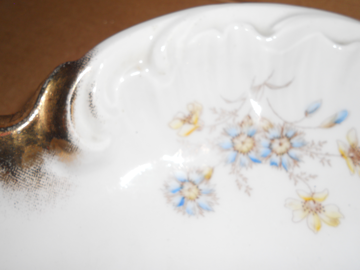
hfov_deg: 56.8
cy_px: 135
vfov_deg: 44.2
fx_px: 333
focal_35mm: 32
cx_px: 180
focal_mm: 5.8
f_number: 8.8
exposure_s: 1/25
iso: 80
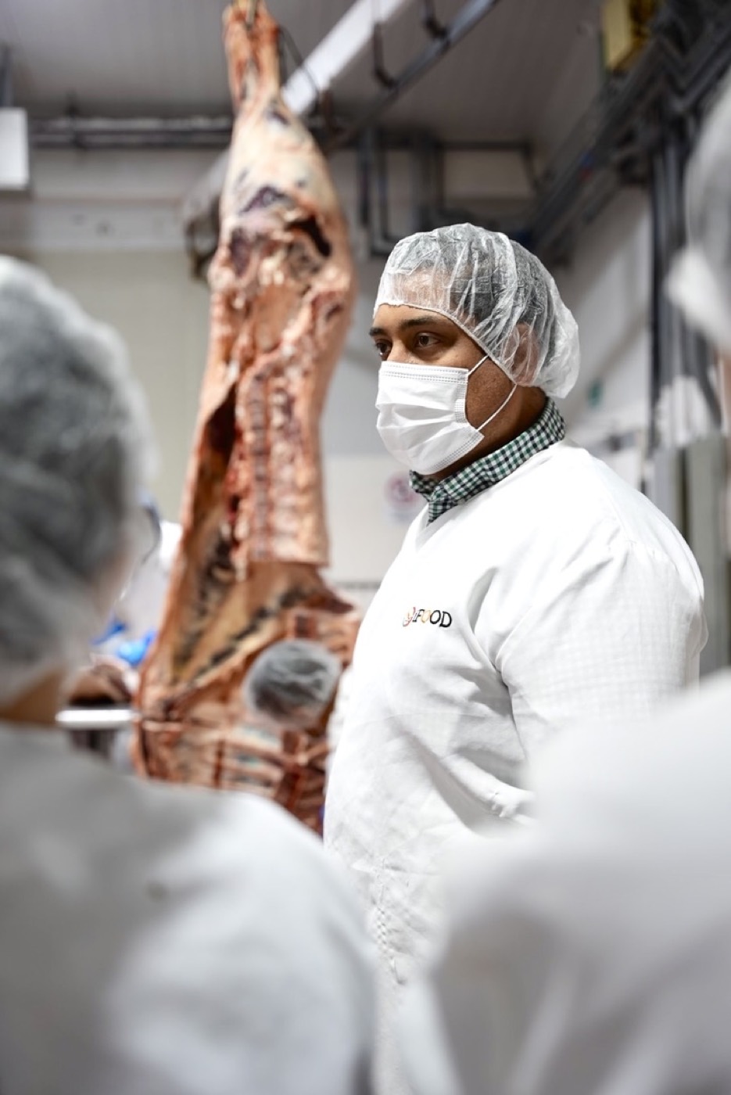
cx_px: 366
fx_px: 1518
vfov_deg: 39.7
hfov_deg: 27.1
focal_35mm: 50
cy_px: 548
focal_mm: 49.9
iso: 400
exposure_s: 1/100
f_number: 2.8
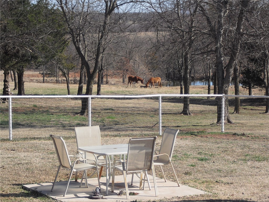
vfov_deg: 13.8
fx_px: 831
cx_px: 134
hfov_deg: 18.4
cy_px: 101
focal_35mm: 107
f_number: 5.6
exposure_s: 1/200
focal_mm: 18.9
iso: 64
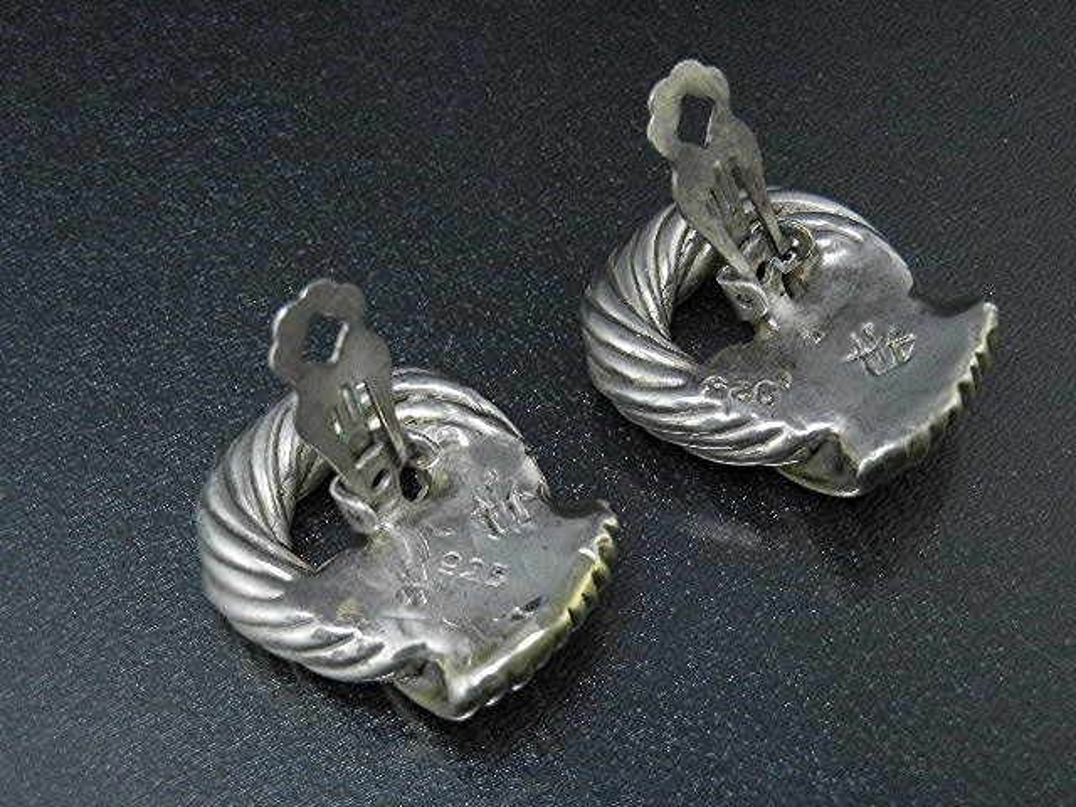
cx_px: 538
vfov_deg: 24.8
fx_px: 1834
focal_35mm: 59
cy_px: 404
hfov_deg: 32.7
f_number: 8
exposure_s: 1/30
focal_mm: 10.6
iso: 800
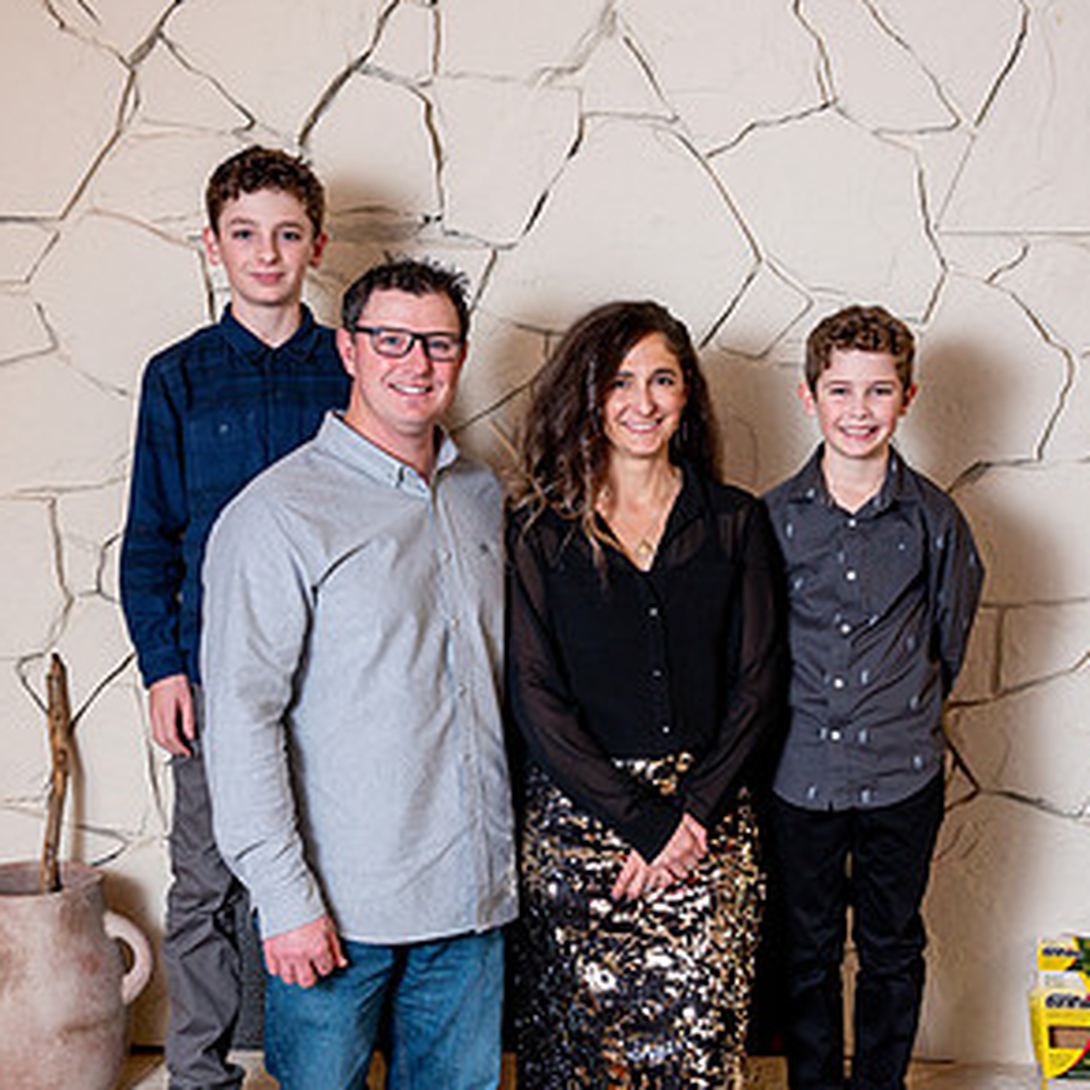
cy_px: 642
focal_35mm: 55
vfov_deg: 31.0
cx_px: 541
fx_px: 1959
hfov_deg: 31.1
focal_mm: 42
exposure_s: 1/200
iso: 500
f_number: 5
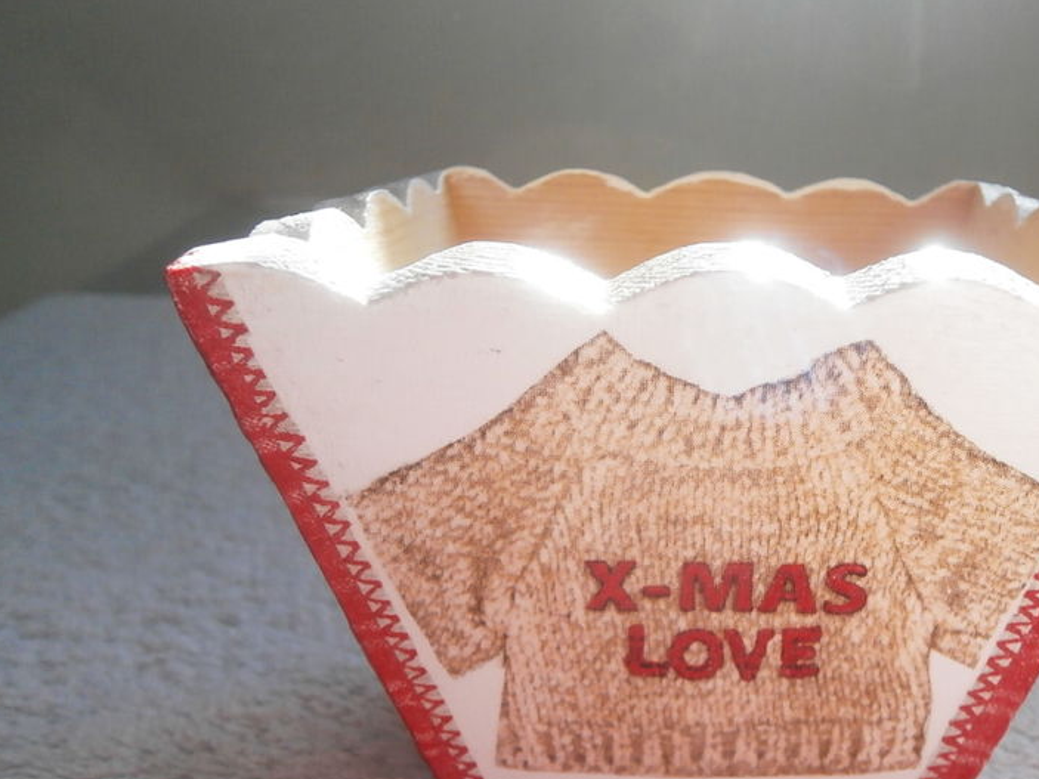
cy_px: 504
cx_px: 732
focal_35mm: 37
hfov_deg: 48.9
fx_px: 1110
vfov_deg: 38.3
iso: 200
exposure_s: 1/320
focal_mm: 4.7
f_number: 2.8
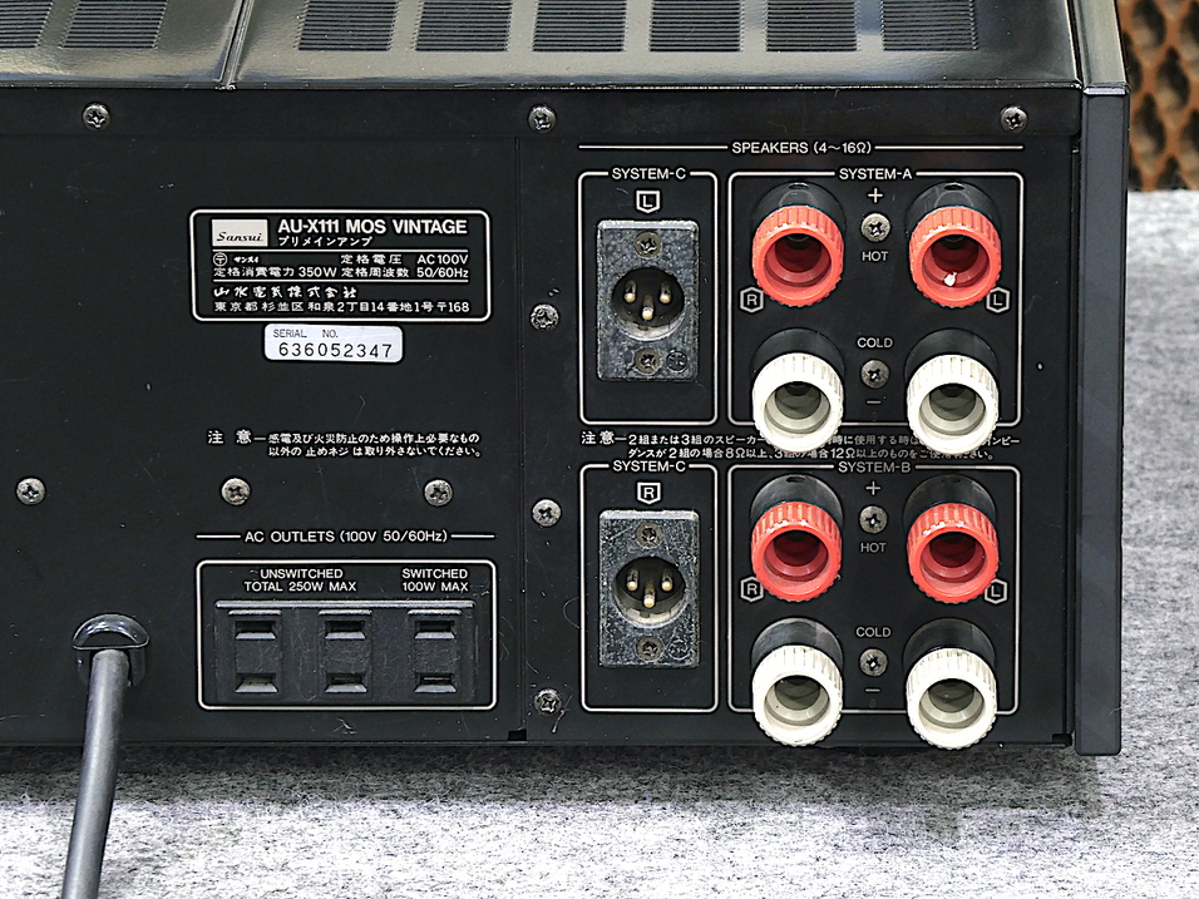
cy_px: 449
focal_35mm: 215
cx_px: 601
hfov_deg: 9.2
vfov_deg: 6.9
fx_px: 7447
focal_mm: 38.4
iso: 200
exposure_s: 1/1.6
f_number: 5.6
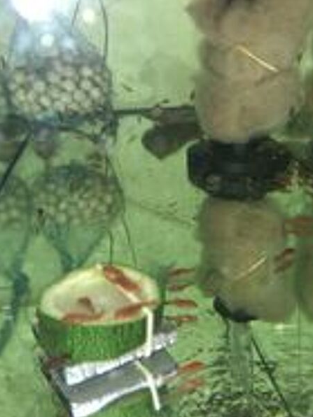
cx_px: 166
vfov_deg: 61.6
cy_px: 222
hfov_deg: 48.2
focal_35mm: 29
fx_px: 350
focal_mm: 4
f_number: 1.8
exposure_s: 1/100
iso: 125
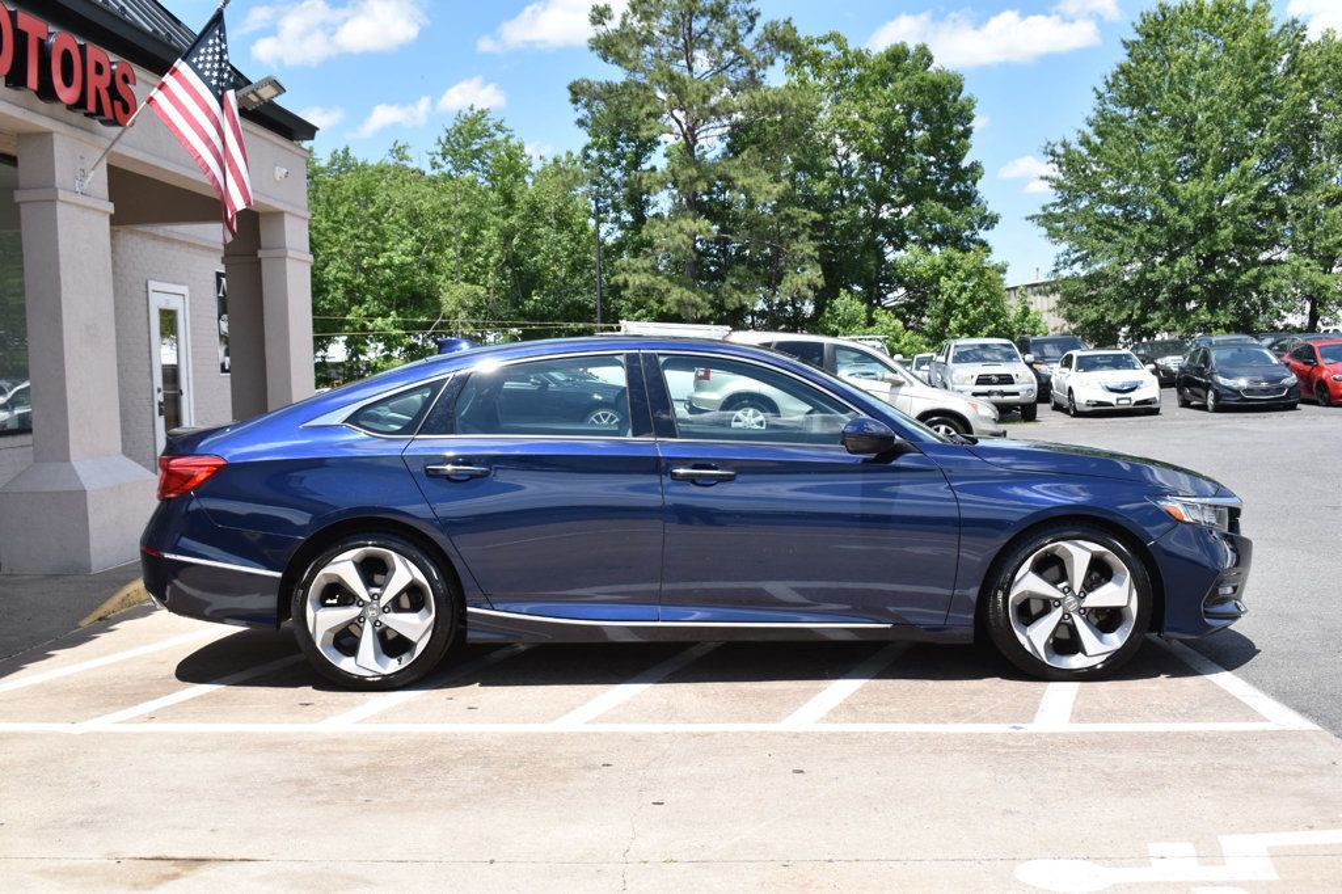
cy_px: 447
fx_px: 1509
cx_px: 671
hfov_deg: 47.9
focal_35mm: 40
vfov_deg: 33.0
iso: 200
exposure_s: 1/500
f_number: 8
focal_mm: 27
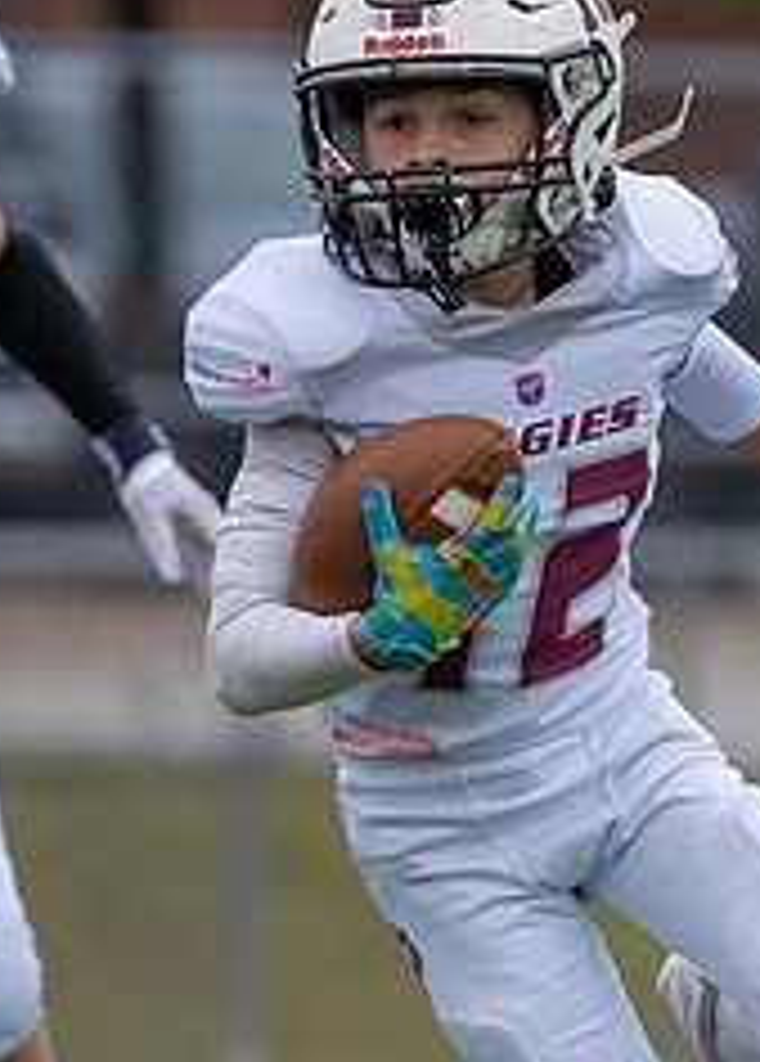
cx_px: 360
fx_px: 39791
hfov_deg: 1.1
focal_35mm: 1319
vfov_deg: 1.5
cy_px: 794
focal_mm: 200
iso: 640
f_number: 2.8
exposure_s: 1/1250
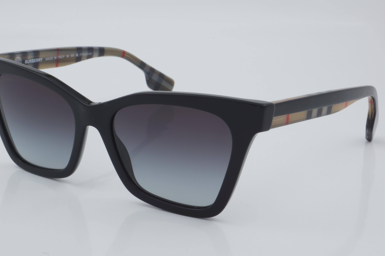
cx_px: 178
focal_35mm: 81
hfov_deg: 25.1
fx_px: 866
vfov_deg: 16.9
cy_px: 120
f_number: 32
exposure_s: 1/4
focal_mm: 50
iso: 100
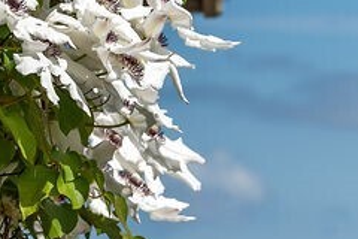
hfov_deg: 5.9
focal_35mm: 346
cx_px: 380
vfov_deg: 4.0
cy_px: 340
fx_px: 3441
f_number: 5.6
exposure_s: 1/2000
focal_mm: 81
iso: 100
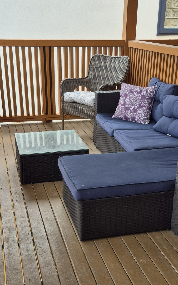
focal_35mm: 44
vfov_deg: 45.0
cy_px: 175
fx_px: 342
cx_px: 91
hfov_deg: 29.2
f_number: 1.8
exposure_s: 1/421
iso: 25
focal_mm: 5.4
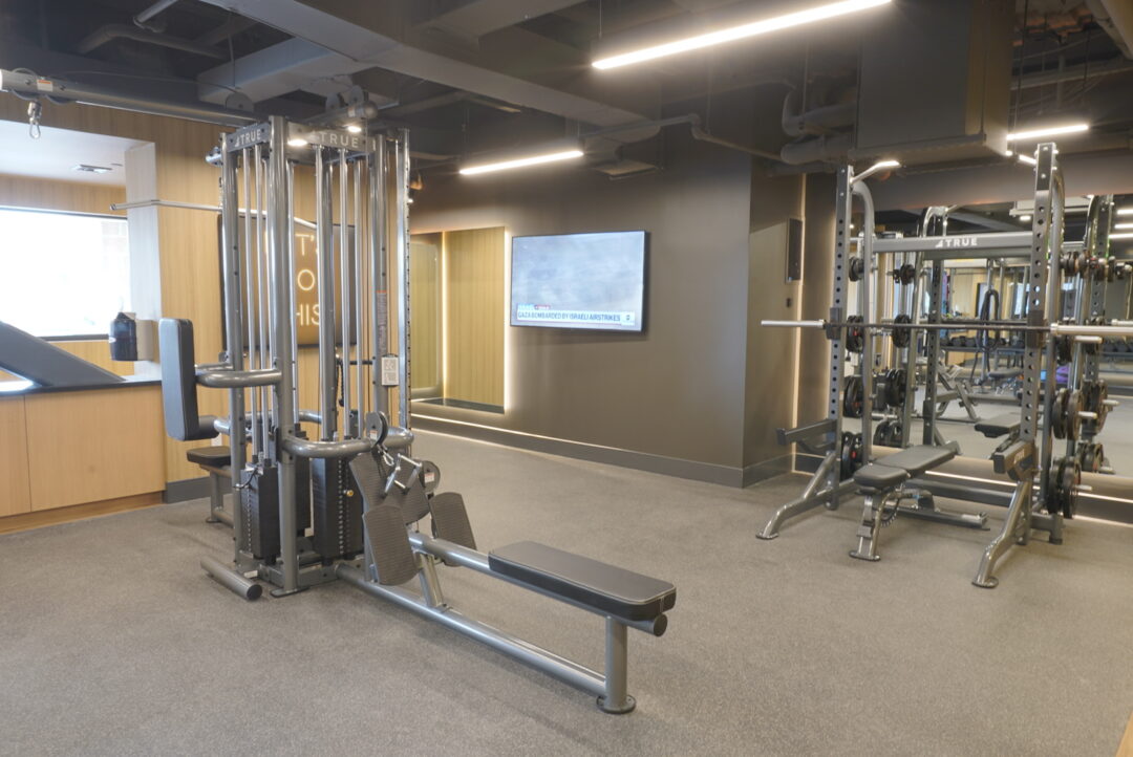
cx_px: 566
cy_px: 378
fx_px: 756
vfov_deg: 53.2
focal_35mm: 24
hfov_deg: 73.7
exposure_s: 6
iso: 100
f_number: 18
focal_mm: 16
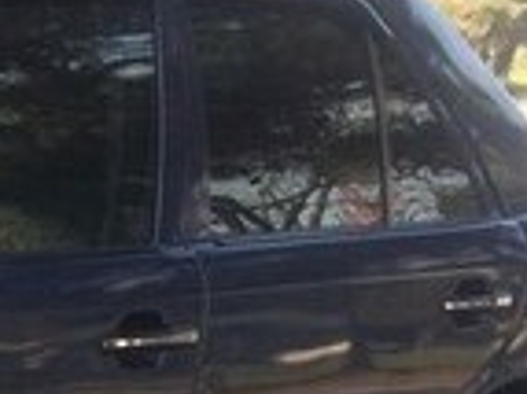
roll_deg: -3.8
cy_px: 632
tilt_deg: -20.9
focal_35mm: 134
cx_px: -538
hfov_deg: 12.8
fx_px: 2038
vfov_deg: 10.6
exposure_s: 1/366
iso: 32
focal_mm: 4.15
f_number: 2.2
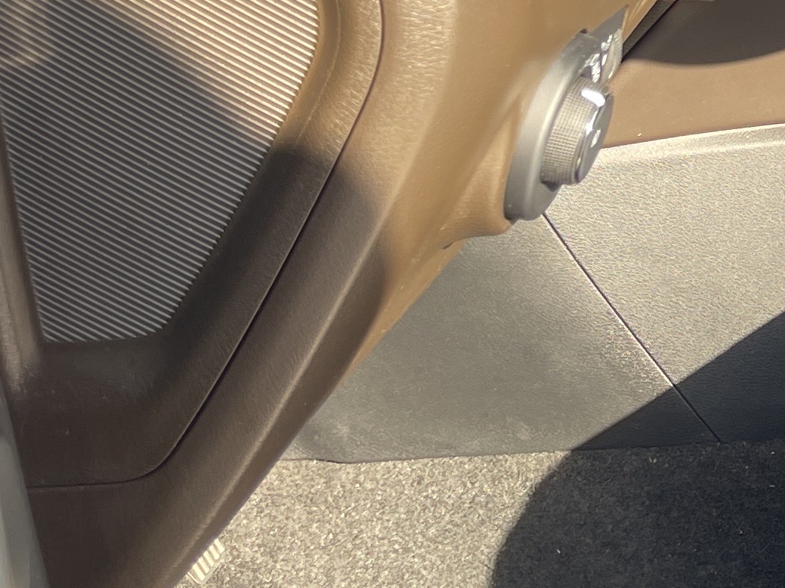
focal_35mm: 97
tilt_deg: -10.9
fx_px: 2199
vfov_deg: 14.6
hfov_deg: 16.2
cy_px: -170
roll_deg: -3.1
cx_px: 1510
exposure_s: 1/121
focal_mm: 5.1
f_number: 1.6
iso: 40
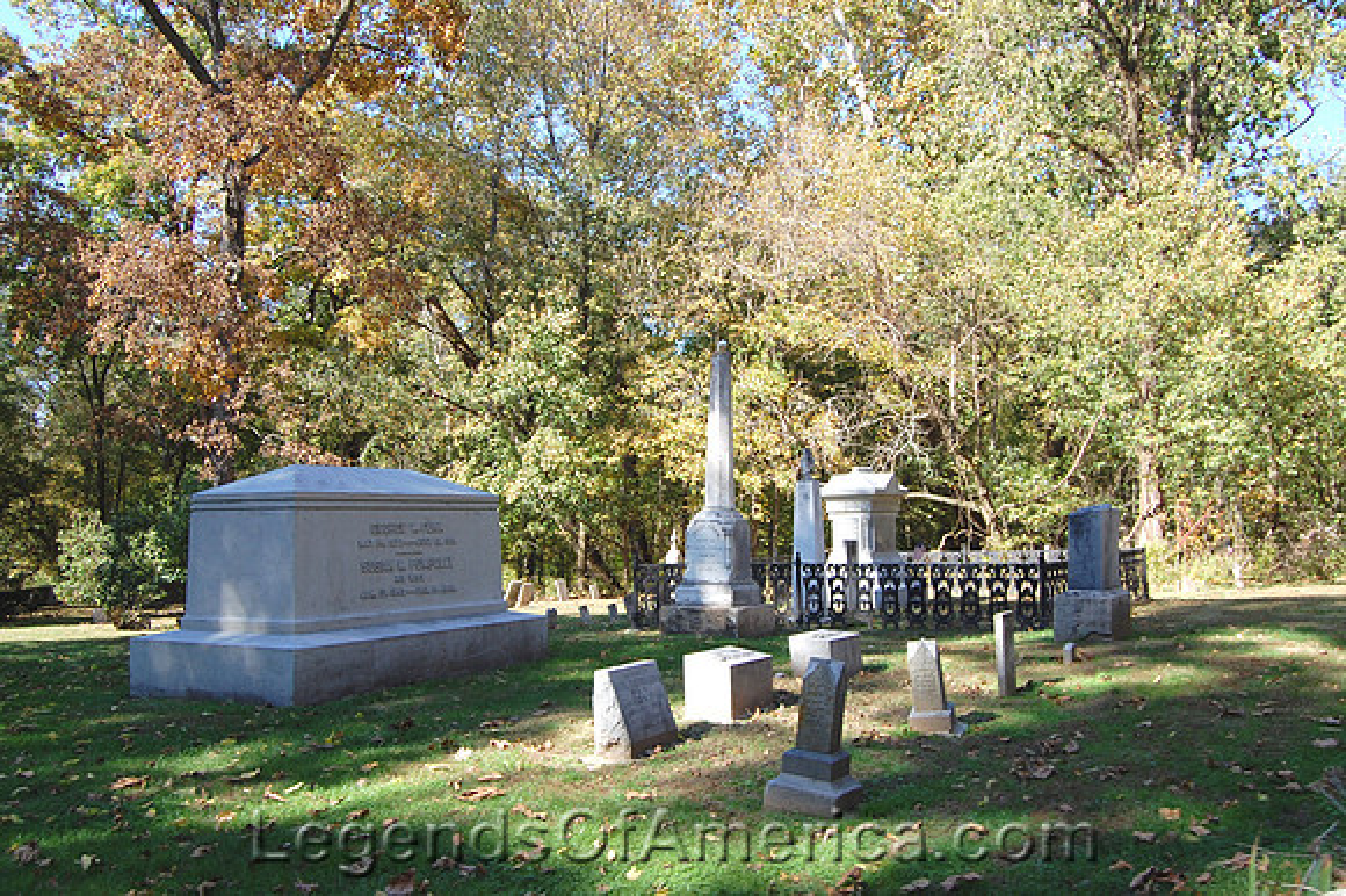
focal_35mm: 33
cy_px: 448
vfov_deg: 39.9
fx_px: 1233
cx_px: 673
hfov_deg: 57.3
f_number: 7.1
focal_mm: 22
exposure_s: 1/160
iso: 200
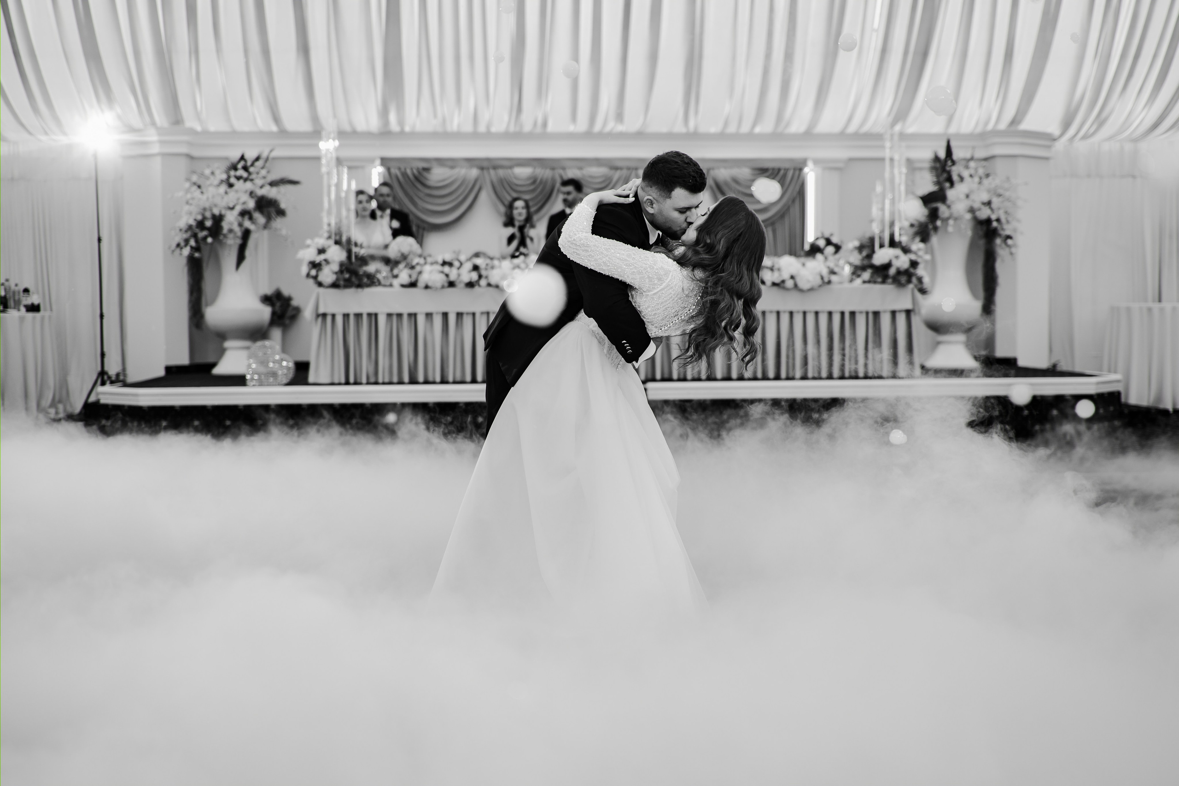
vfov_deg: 27.0
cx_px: 590
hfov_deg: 39.6
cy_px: 393
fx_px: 1637
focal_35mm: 50
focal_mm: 50
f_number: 2
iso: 200
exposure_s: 1/200
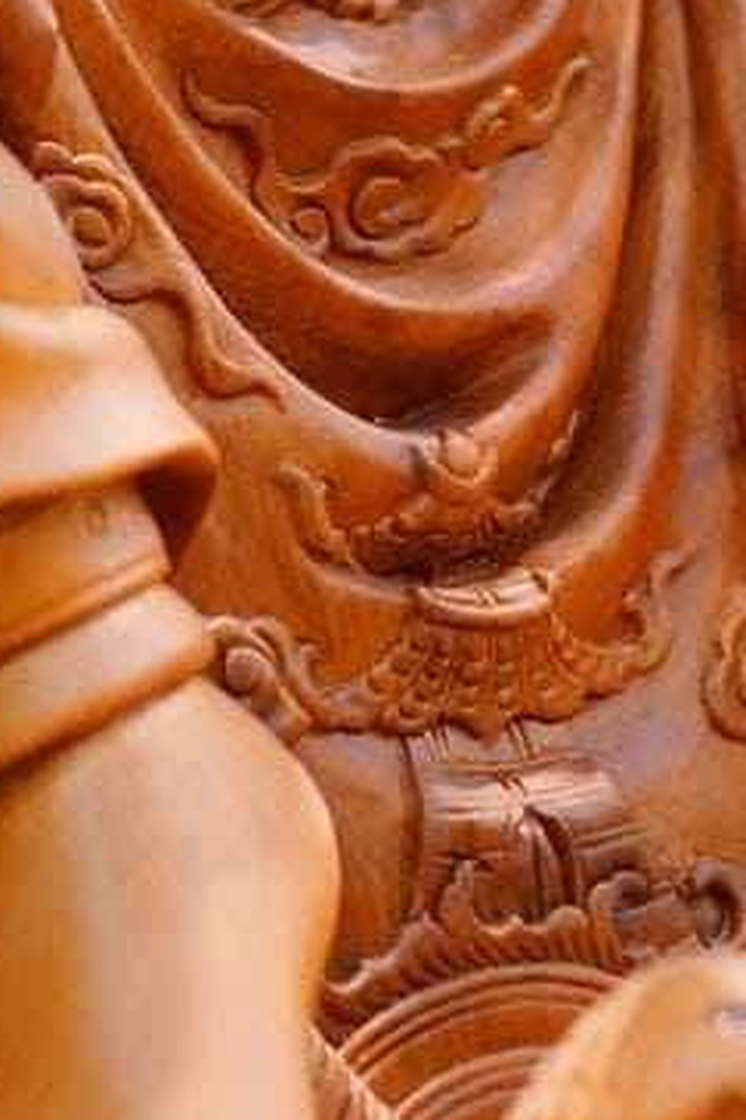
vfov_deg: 11.4
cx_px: -121
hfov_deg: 7.8
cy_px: -514
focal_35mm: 174
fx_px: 5413
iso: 1600
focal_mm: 35
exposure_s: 1/60
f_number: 4
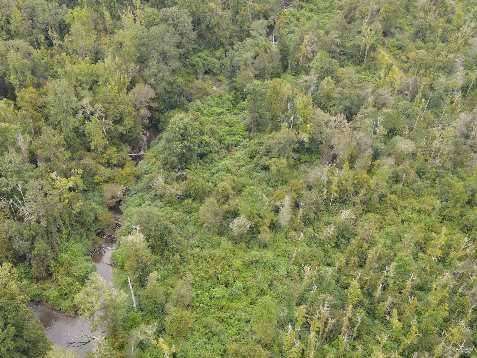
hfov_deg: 52.3
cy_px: 256
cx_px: 196
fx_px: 482
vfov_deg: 39.9
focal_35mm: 35
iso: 100
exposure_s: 1/80
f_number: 2.8
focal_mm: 4.5
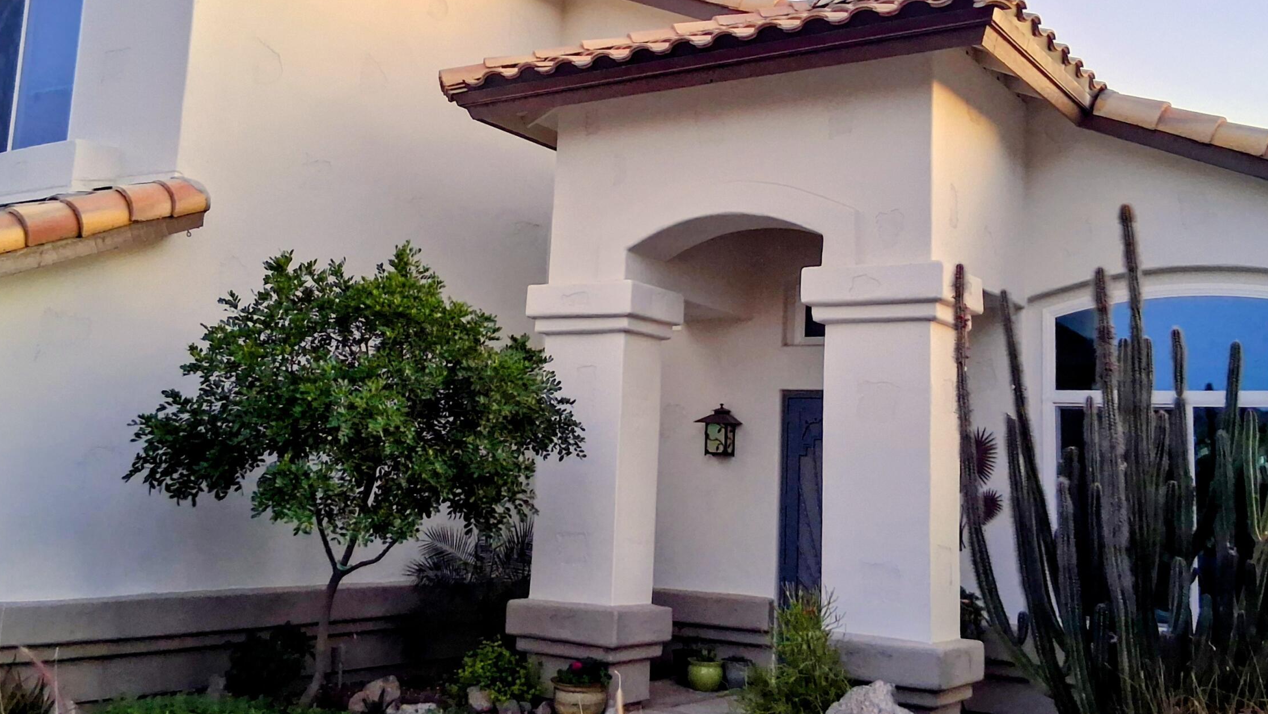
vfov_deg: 31.1
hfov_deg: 52.8
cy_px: 270
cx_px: 644
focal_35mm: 38
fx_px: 1278
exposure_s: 1/50
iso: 500
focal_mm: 3.98
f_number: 1.8
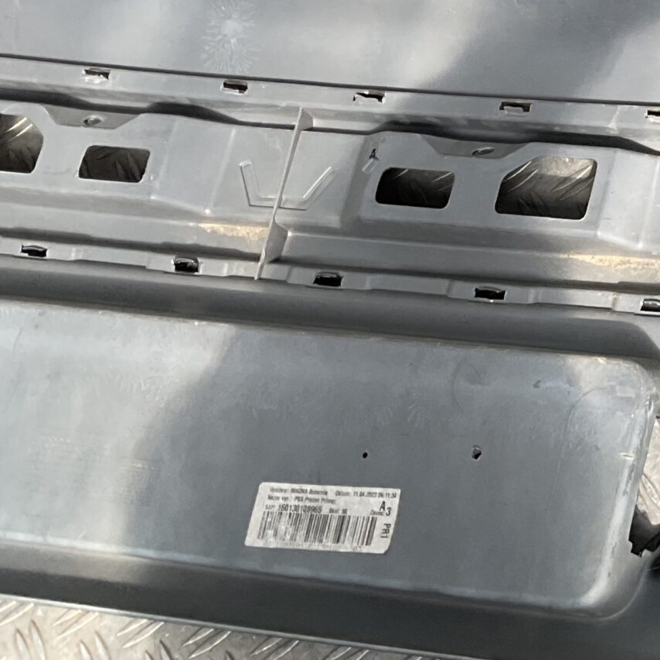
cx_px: 972
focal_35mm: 77
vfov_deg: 21.7
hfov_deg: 19.7
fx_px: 1661
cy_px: 7
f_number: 1.8
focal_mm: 3
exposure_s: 1/325
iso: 16
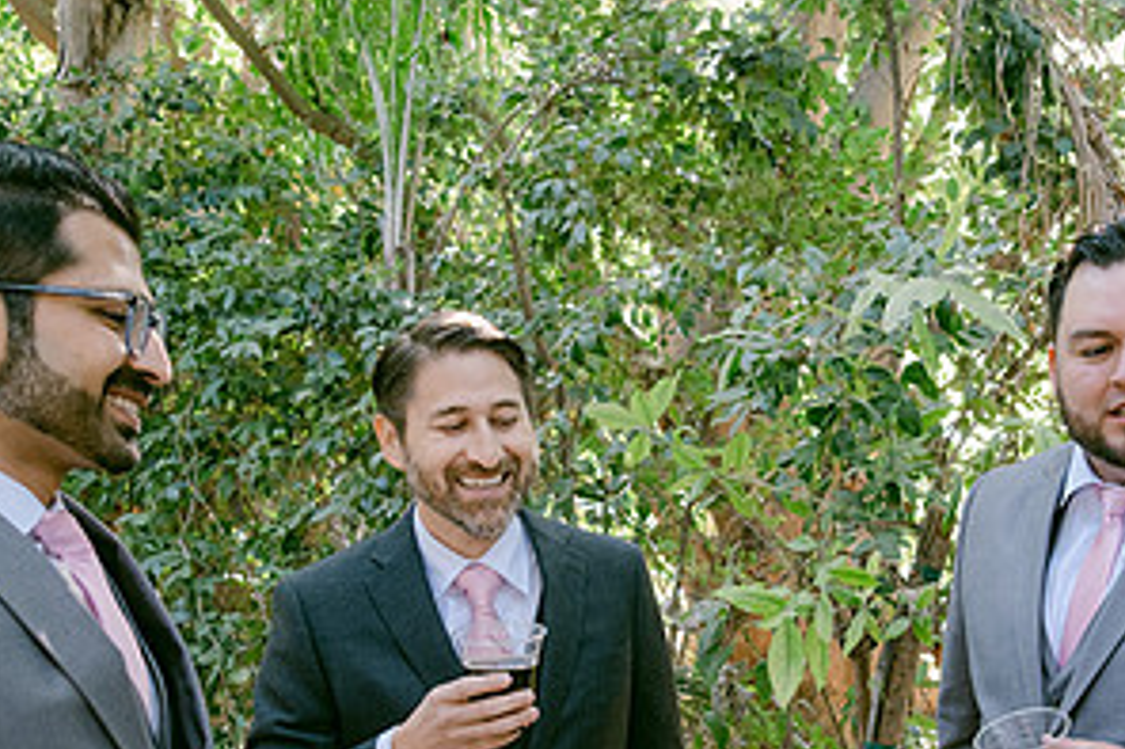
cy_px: 580
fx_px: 1468
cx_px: 718
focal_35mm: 47
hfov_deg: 41.6
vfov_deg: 28.1
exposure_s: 1/125
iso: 800
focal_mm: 16
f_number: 2.8
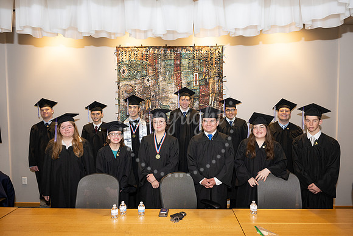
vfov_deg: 51.9
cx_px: 176
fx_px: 242
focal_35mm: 25
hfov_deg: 72.2
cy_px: 118
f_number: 5
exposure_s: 1/125
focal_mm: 24
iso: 800
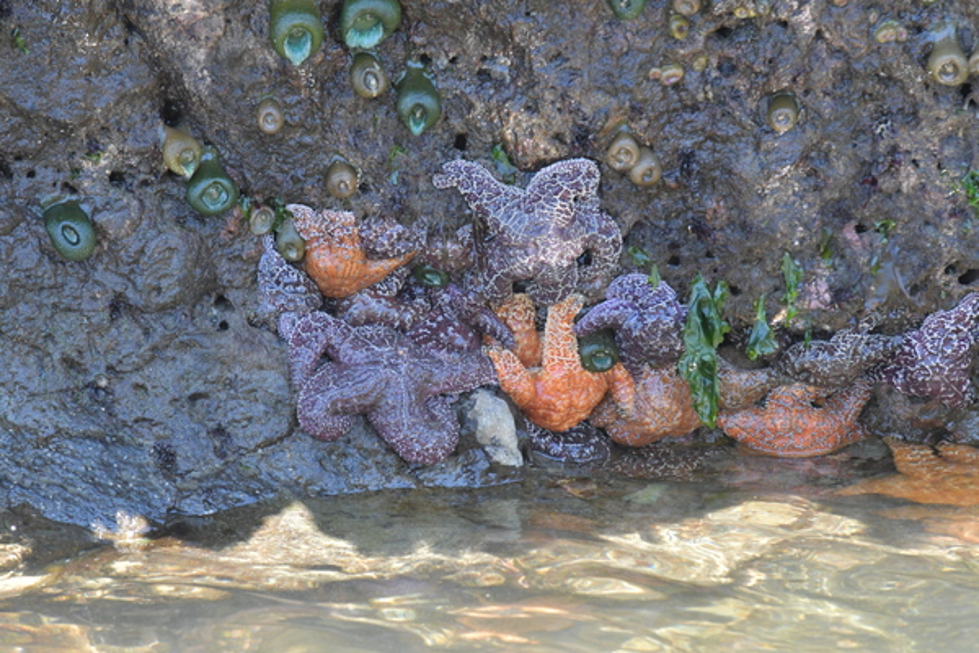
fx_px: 8158
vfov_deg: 4.6
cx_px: 490
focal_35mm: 300
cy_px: 326
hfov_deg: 6.9
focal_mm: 200
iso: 1600
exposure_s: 1/250
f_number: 8
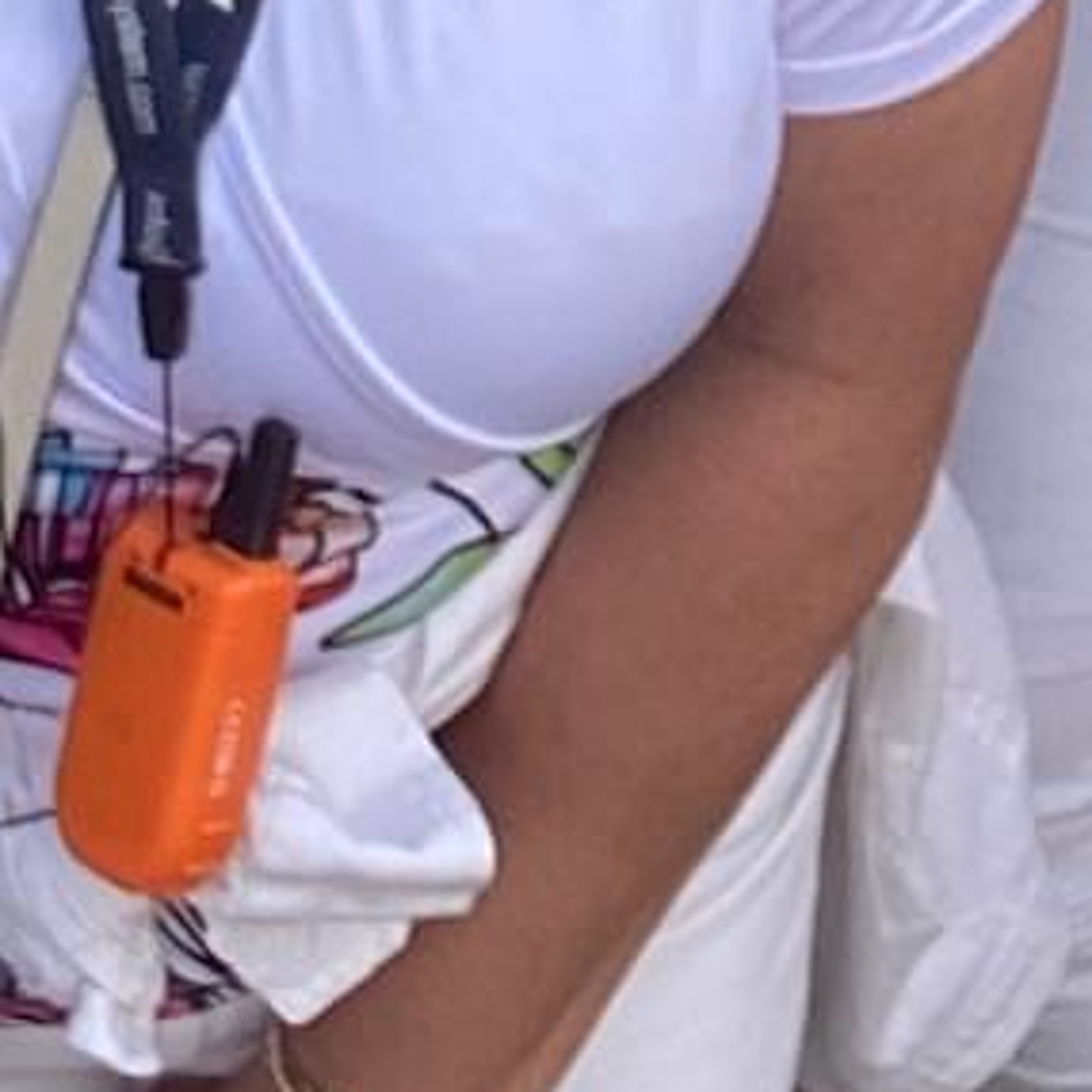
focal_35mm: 190
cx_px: 1279
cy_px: -1913
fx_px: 6781
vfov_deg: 8.1
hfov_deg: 9.1
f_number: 2.2
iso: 25
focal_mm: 2.71
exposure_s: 1/232
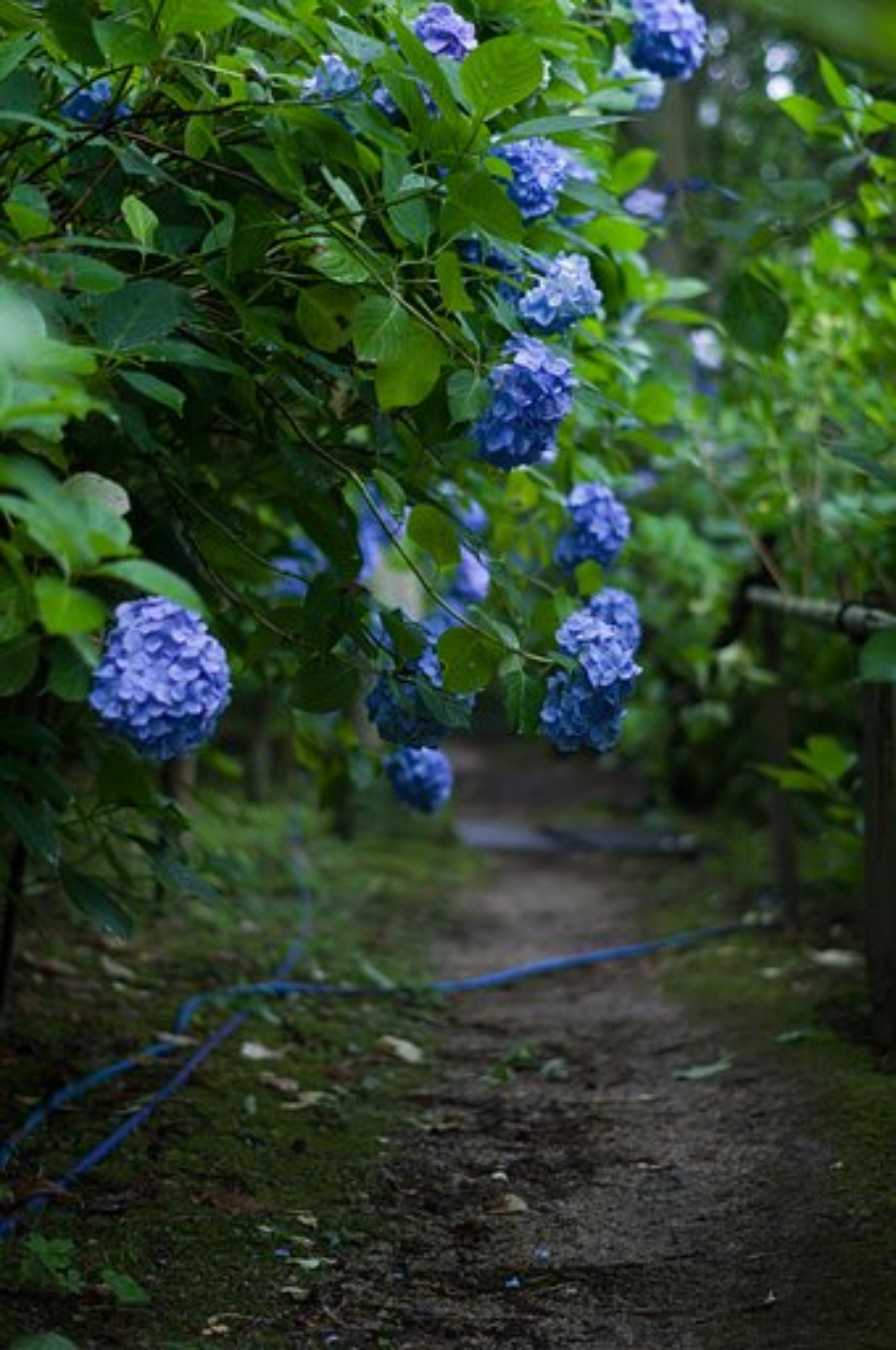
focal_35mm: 75
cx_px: 448
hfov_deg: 18.1
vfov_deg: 27.0
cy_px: 675
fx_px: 2807
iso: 100
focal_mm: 50
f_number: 1.8
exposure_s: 1/125
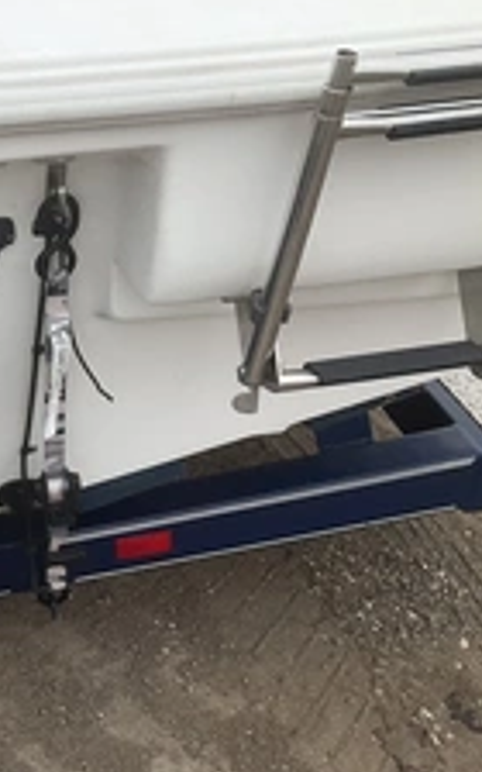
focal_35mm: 55
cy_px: 510
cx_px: -148
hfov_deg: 21.3
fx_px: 1156
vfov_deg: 36.5
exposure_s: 1/842
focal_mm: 3
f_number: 1.8
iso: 25
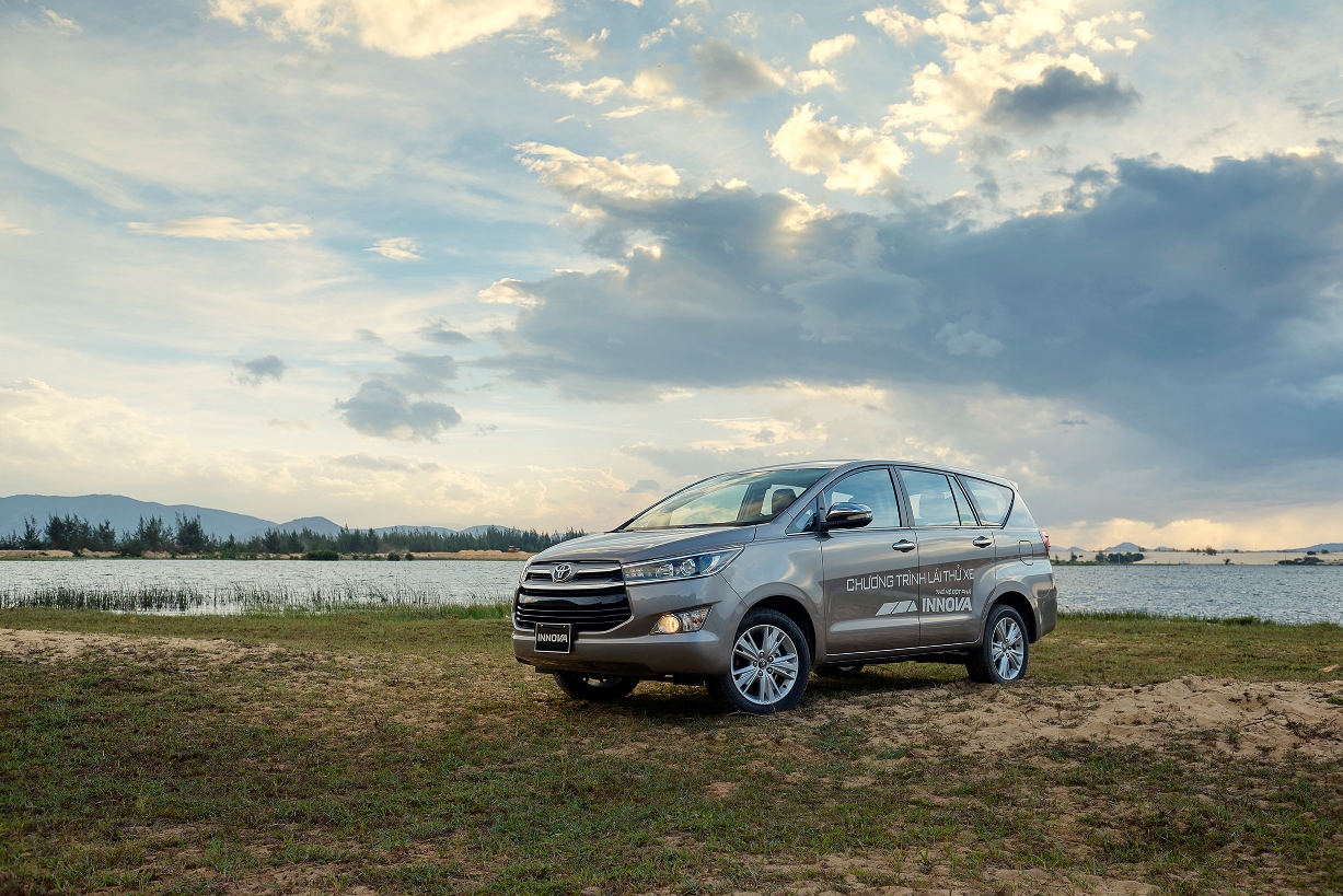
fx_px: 1194
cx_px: 672
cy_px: 448
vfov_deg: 41.1
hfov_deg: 58.7
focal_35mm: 32
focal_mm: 32
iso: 100
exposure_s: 1/100
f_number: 5.6
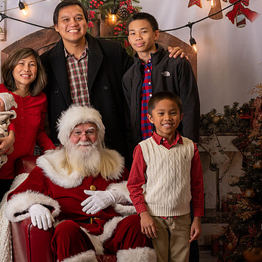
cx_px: 63
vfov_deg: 17.7
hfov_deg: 17.6
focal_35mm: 98
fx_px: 839
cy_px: 135
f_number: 7.1
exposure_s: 1/100
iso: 100
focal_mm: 50
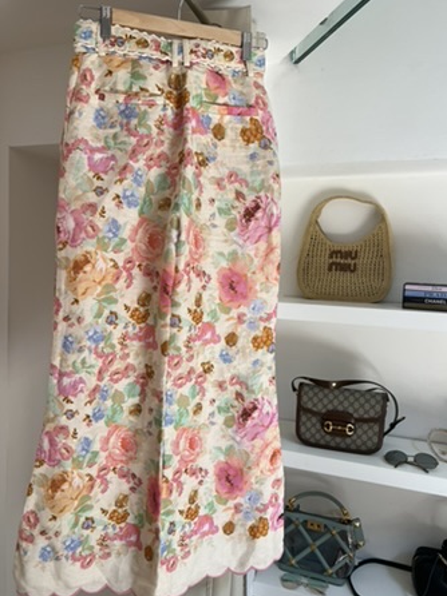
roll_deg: -1.1
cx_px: 209
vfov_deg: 63.5
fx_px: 483
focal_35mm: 28
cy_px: 299
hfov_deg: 49.7
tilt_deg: -4.7
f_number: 1.5
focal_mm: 5.7
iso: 50
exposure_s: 1/121
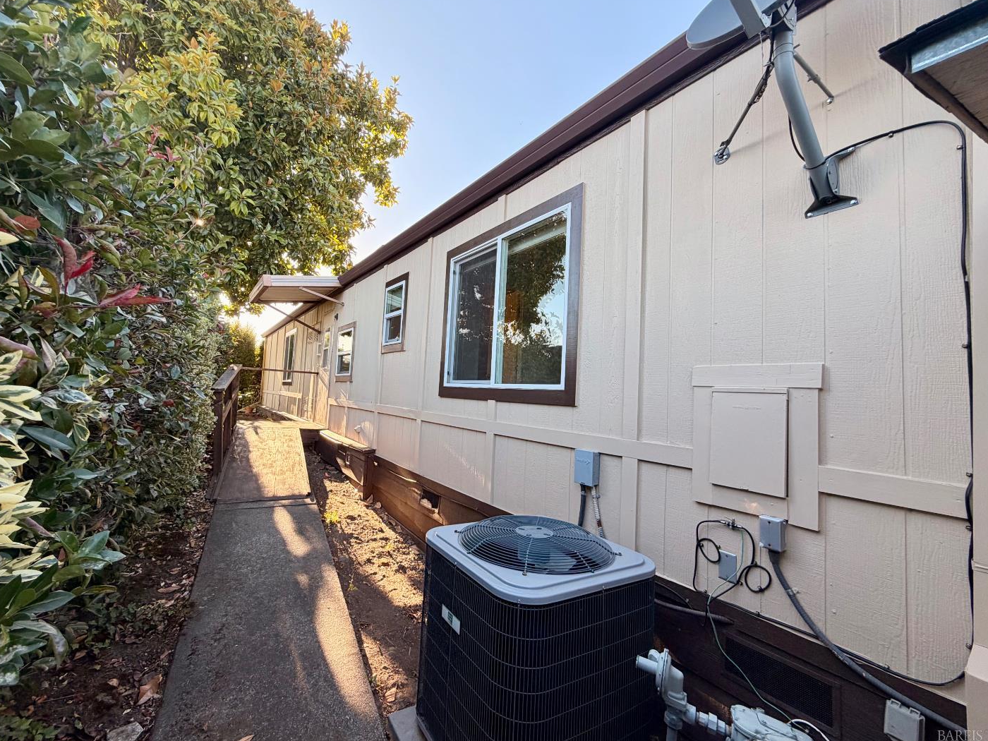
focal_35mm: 15
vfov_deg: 81.7
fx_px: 428
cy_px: 364
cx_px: 466
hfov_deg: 98.1
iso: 50
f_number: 2.2
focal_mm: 2.22
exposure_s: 1/161
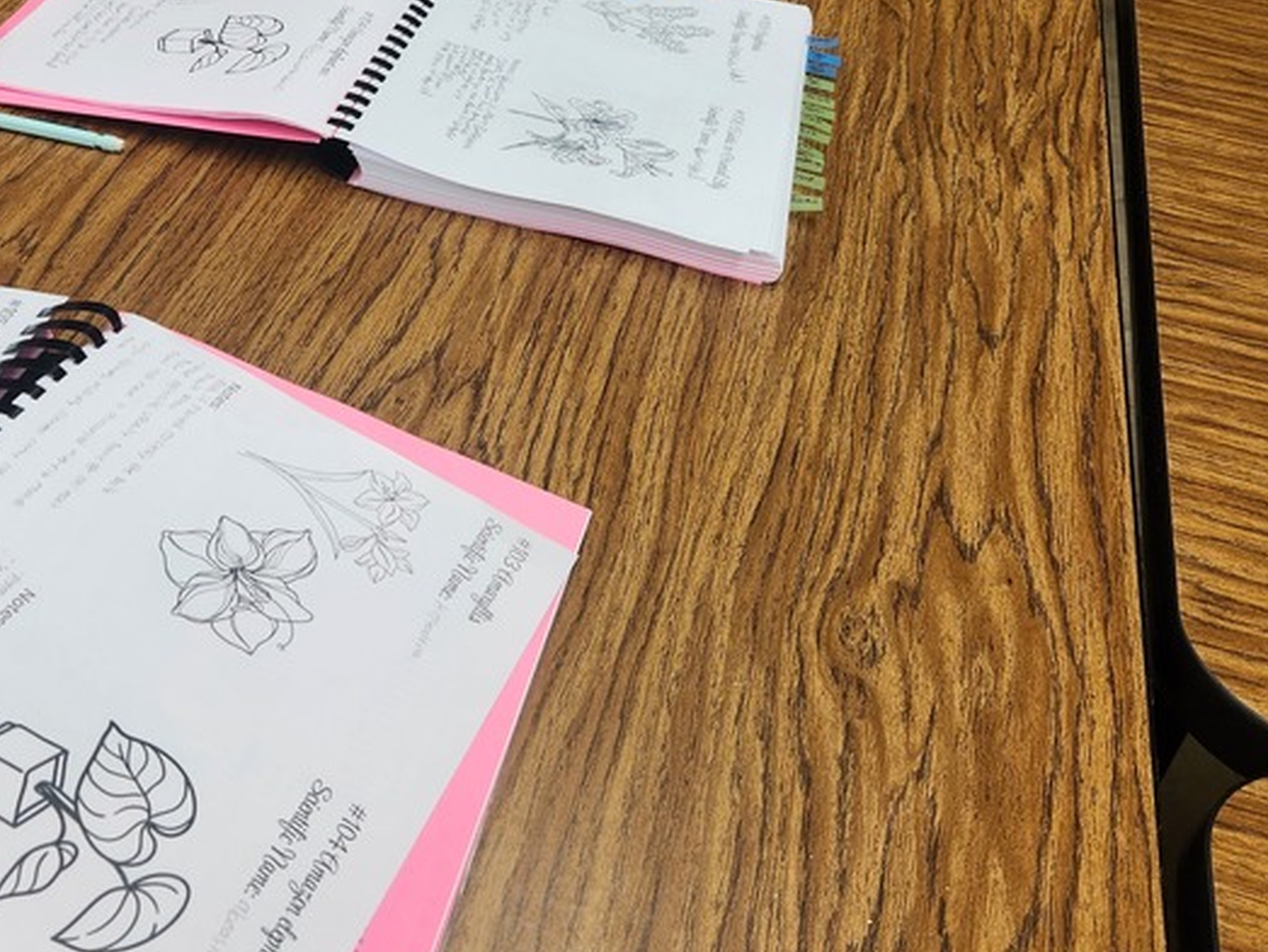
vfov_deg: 31.7
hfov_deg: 41.3
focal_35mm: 45
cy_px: 242
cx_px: 393
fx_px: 1650
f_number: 1.8
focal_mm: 5.4
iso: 50
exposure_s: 1/120
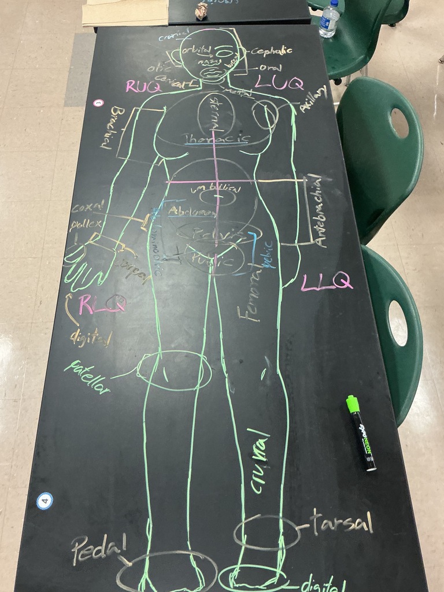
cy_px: 296
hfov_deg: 48.2
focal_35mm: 29
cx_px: 222
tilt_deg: -62.3
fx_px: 496
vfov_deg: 61.7
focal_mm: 3
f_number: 1.8
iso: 200
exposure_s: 1/60
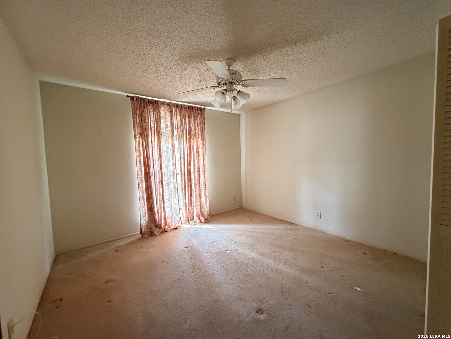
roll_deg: +2.1
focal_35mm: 14
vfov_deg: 85.7
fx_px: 182
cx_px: 226
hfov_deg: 102.1
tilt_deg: -1.1
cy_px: 170
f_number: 2.2
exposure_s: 1/60
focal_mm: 2.22
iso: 800
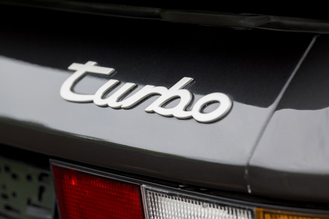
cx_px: 164
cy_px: 110
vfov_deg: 10.2
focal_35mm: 135
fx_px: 1234
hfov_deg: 15.2
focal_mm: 135
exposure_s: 1/320
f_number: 6.3
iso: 400
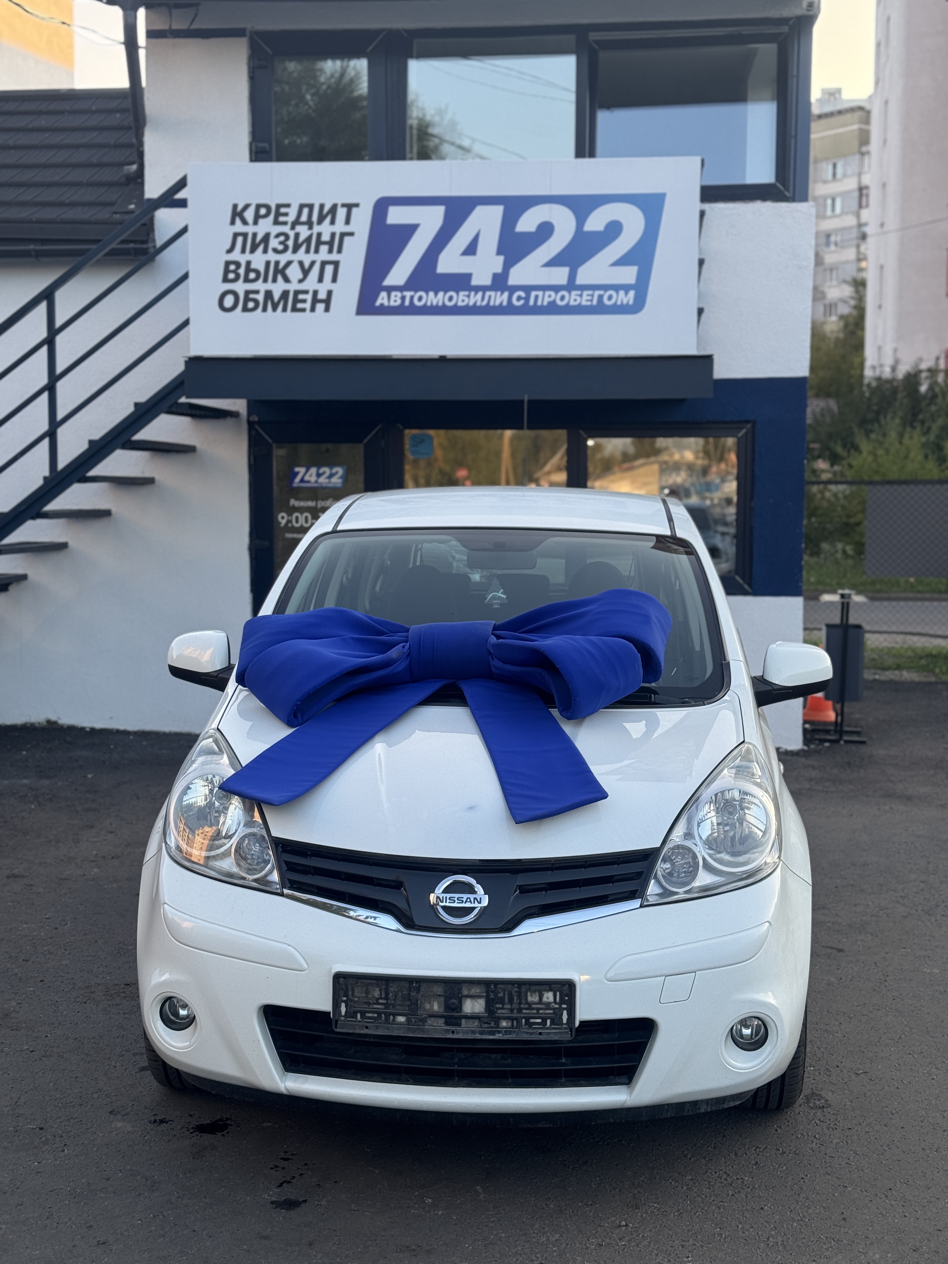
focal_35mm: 48
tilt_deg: -5.0
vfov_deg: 39.7
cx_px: 474
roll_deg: +0.0
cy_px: 632
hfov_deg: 30.3
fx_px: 1753
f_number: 1.78
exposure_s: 1/491
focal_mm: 6.76
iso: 64
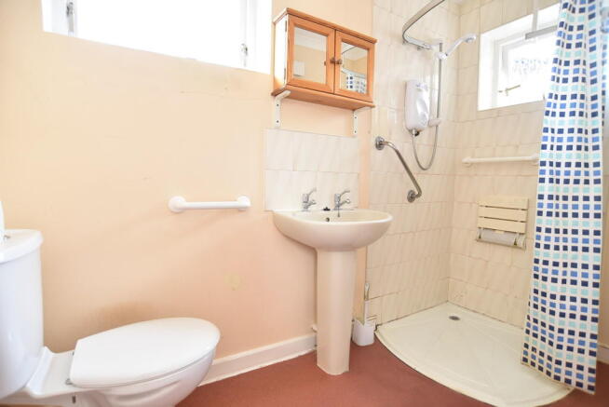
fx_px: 305
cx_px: 304
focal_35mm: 18
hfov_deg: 90.0
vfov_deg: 67.5
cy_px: 204
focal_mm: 18
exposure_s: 1/25
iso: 400
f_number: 5
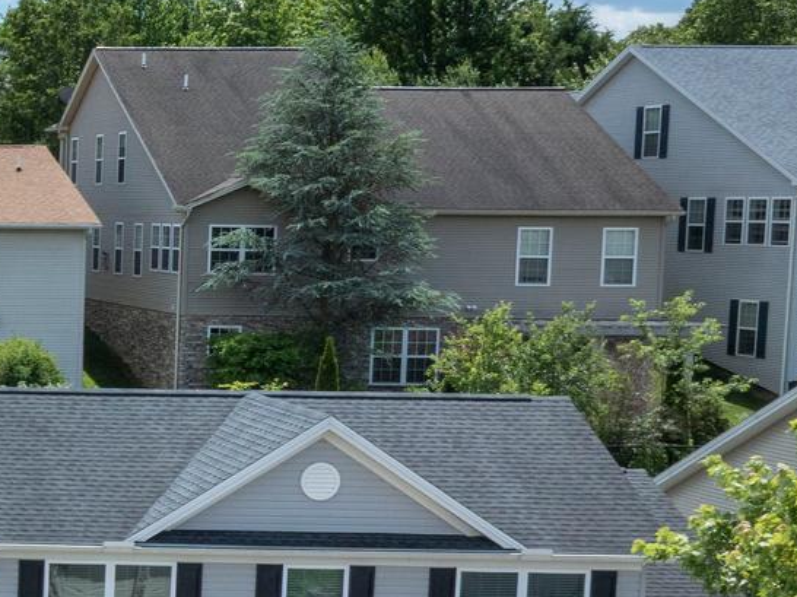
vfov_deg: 16.4
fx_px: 2071
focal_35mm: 90
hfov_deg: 17.3
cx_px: -676
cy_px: 412
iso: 100
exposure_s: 1/400
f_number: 7.1
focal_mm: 12.29
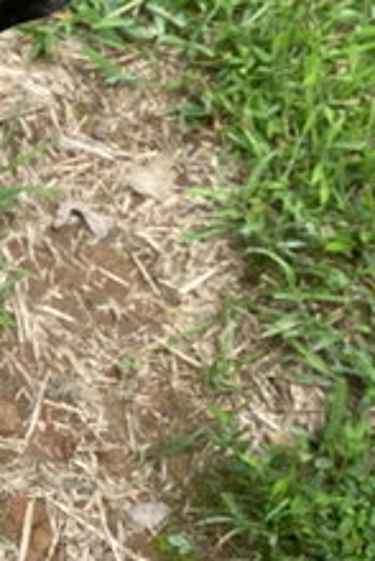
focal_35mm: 82
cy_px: 175
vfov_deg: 24.6
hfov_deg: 14.9
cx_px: -258
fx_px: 1279
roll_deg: -12.8
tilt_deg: -42.5
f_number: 1.8
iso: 32
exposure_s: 1/170
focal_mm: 4.25
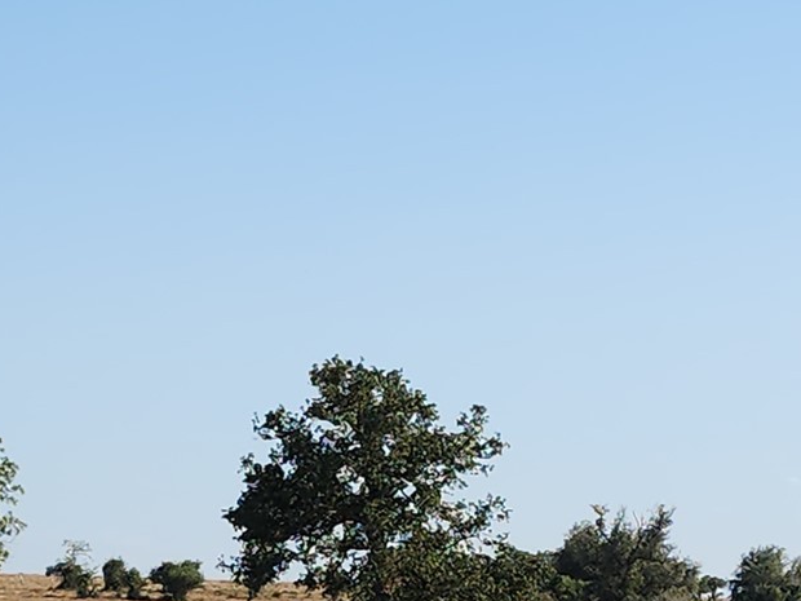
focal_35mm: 76
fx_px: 1759
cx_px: 295
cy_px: 794
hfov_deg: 25.6
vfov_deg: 18.0
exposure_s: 1/992
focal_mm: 6.4
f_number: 1.8
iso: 12
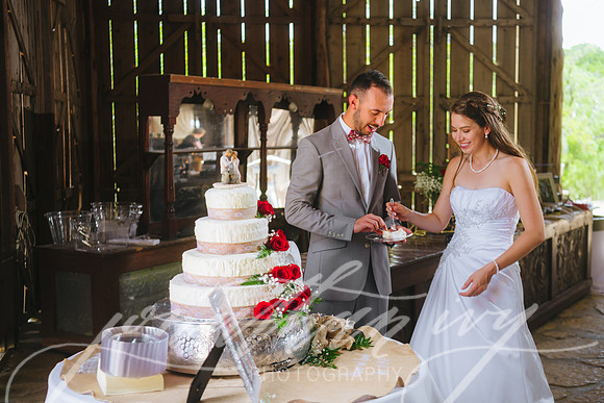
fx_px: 805
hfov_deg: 41.1
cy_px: 202
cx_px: 302
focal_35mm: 48
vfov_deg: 28.1
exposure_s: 1/160
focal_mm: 48
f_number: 2.8
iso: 160
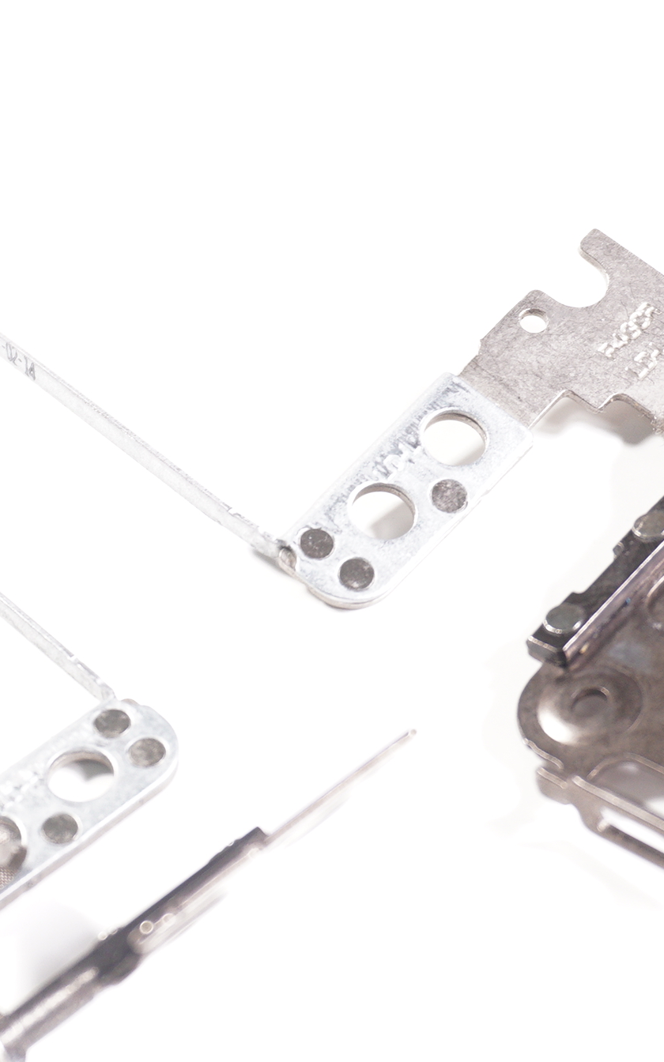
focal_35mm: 99
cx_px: -149
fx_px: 2870
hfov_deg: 12.8
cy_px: 480
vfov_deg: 21.0
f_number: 5.6
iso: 640
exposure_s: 1/100
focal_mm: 29
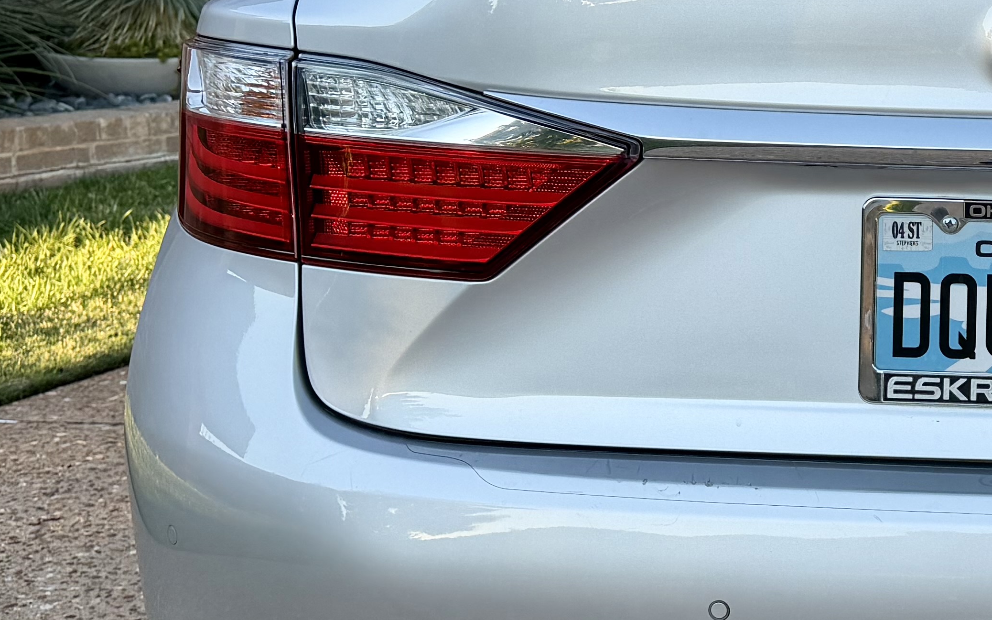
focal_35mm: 70
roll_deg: -1.5
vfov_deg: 18.6
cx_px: 1076
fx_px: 1892
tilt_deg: -12.0
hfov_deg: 27.1
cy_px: 234
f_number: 1.78
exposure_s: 1/571
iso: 80
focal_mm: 6.76
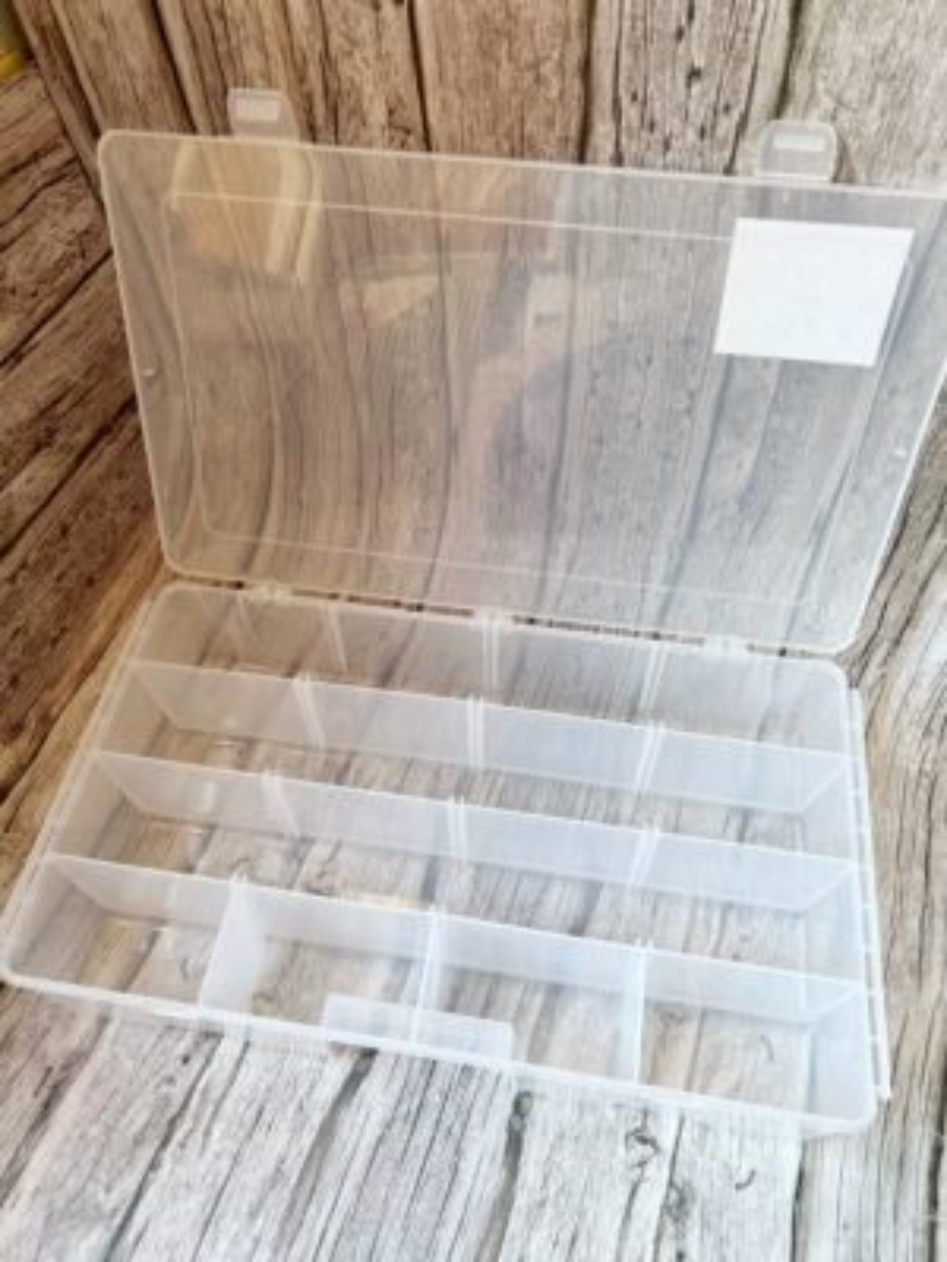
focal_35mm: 26
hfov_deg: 53.1
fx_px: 948
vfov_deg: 67.3
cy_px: 631
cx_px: 474
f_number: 1.5
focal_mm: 5.7
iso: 100
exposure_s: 1/121
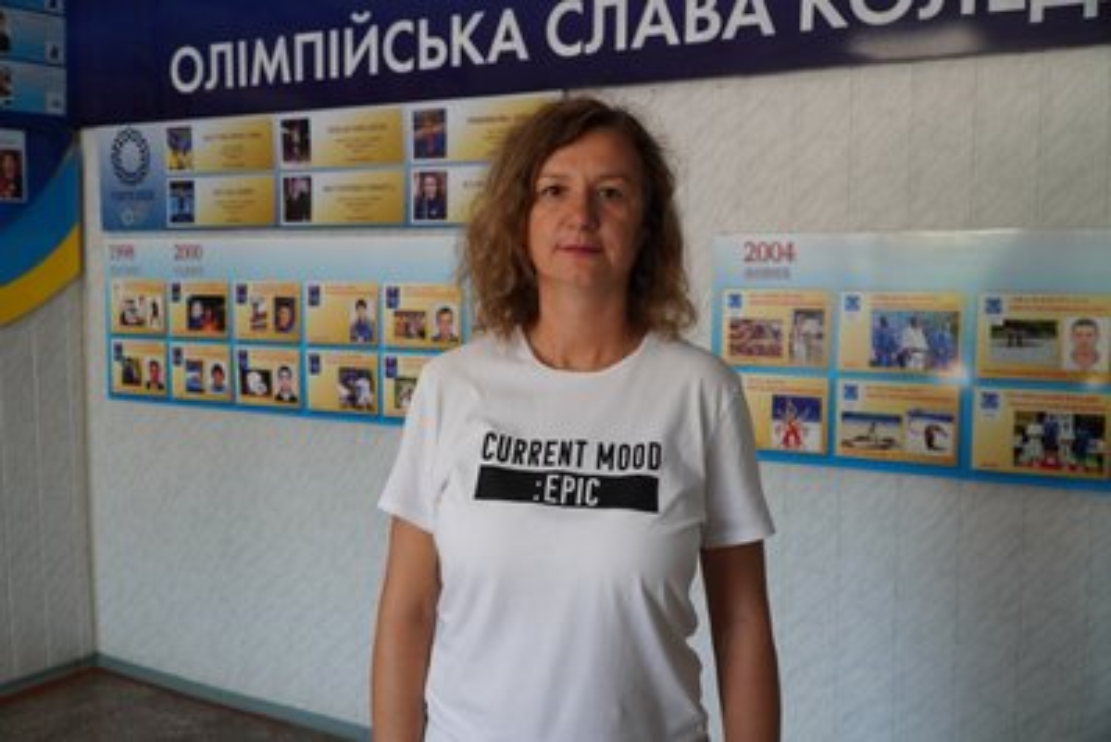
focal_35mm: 34
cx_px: 556
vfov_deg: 38.4
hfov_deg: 55.1
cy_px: 371
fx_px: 1065
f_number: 4.5
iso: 640
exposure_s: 1/80
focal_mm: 23
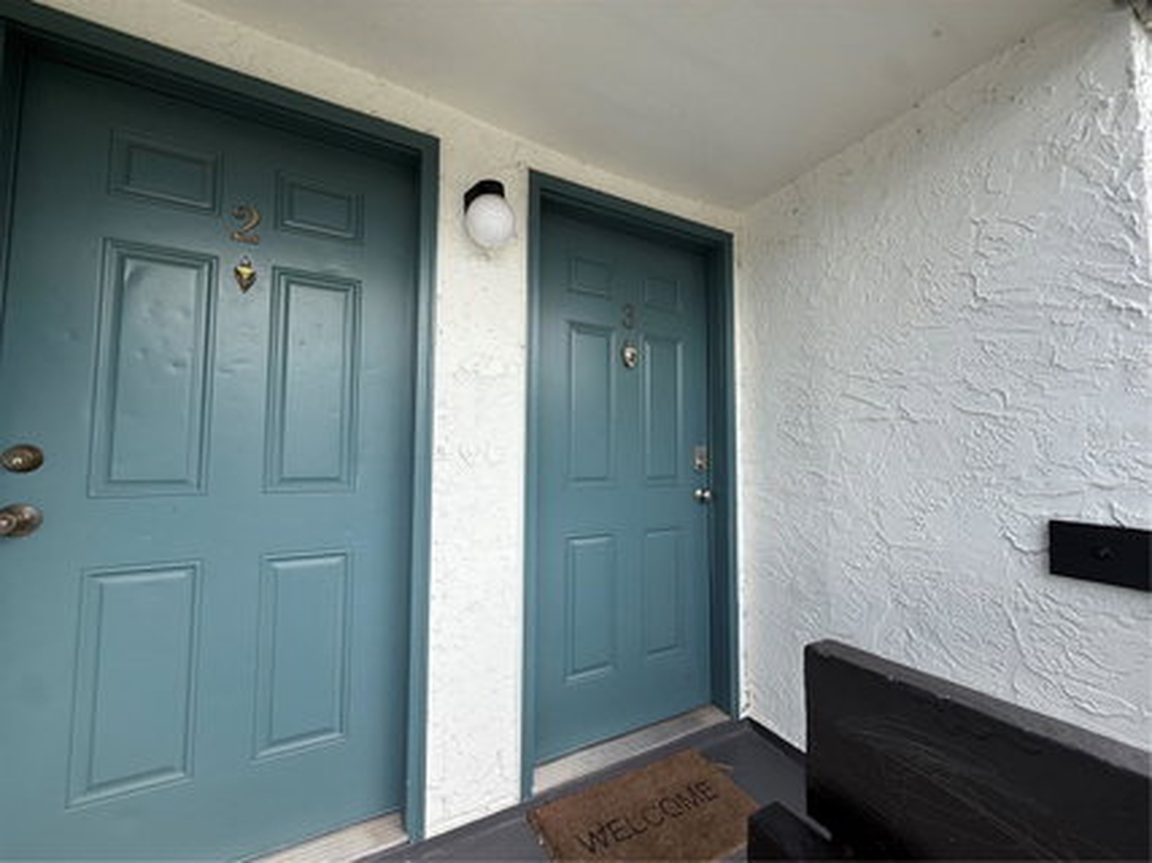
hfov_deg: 102.1
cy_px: 432
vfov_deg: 85.6
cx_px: 576
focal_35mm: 14
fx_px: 466
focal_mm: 2.22
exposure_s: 1/349
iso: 50
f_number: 2.2
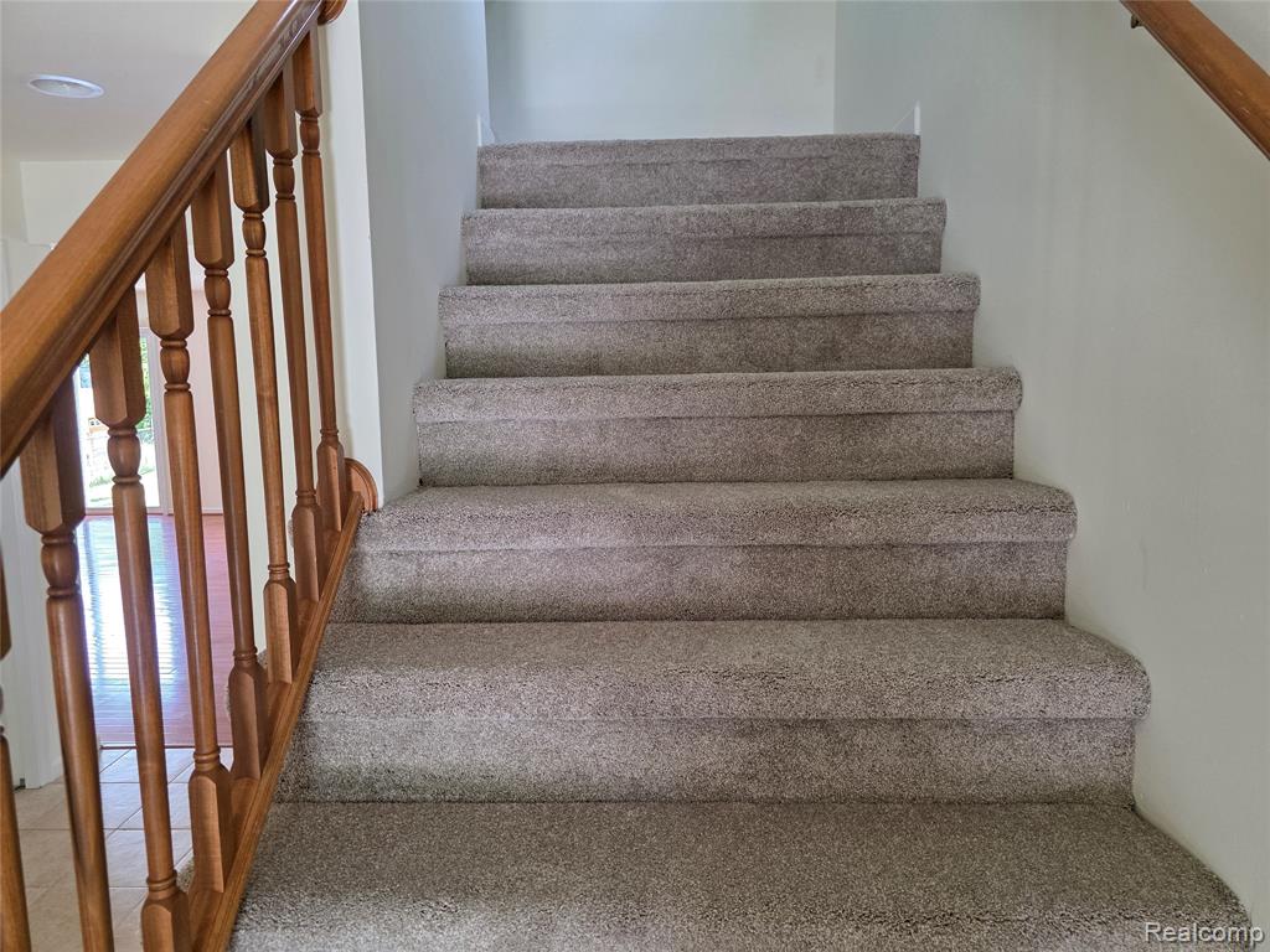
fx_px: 844
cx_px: 635
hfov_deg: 73.9
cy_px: 476
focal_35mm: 23
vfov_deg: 58.9
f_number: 1.7
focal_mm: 6.3
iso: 200
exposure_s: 1/120
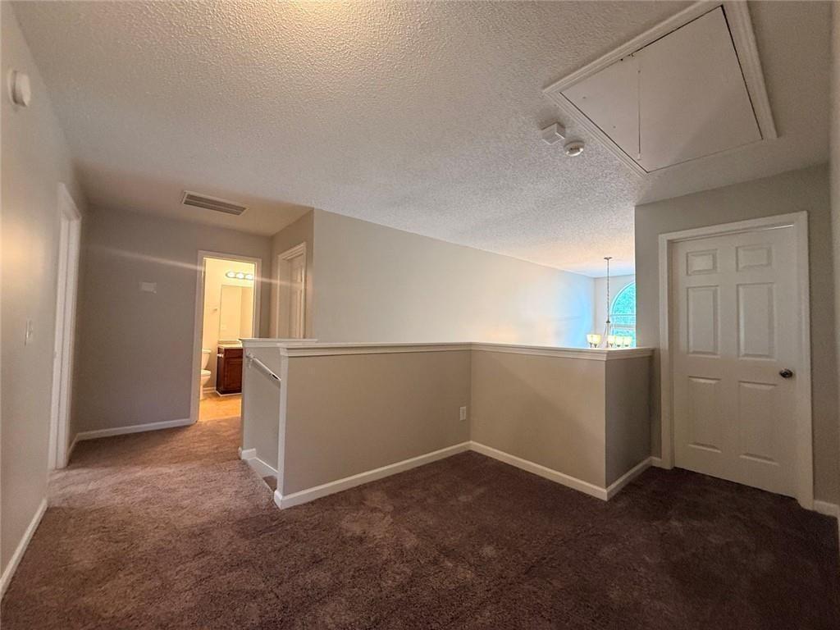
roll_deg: -1.4
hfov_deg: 102.1
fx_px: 340
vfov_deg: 85.7
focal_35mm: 14
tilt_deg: +3.0
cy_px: 315
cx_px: 420
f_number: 2.2
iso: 400
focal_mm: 2.22
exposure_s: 1/60
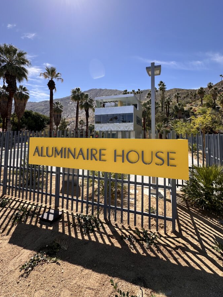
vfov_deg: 93.9
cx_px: 113
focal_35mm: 16
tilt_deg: +4.8
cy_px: 128
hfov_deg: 78.1
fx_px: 137
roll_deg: -0.9
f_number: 2.2
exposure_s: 1/1984
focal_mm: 2.22
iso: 50
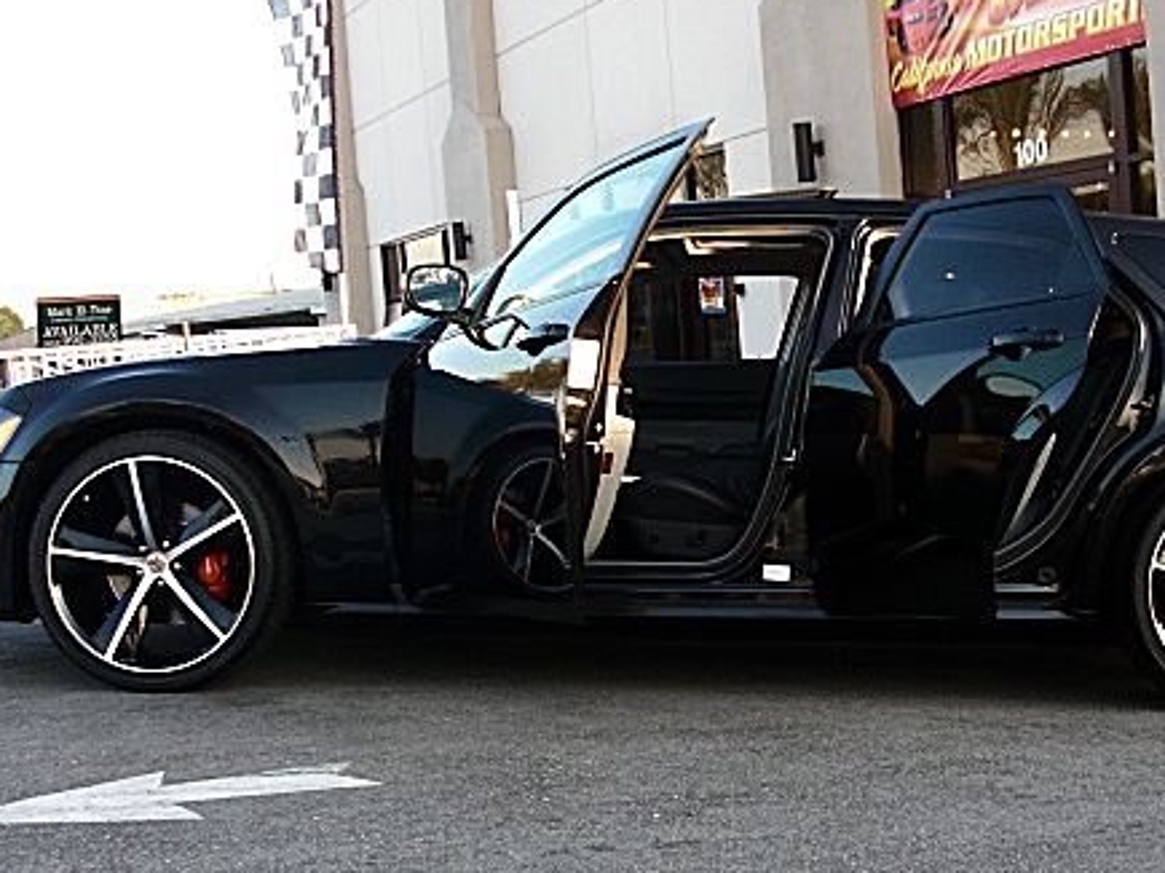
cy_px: 498
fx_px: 1783
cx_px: 745
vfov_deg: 27.5
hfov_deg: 35.9
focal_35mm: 53
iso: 100
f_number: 2.8
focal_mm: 6.3
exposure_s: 1/125
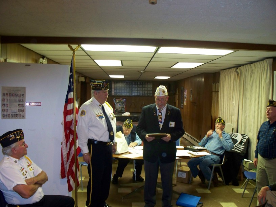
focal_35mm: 36
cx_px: 138
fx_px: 287
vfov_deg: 39.7
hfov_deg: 51.4
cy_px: 104
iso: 200
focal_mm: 7.54
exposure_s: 1/30
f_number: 2.8
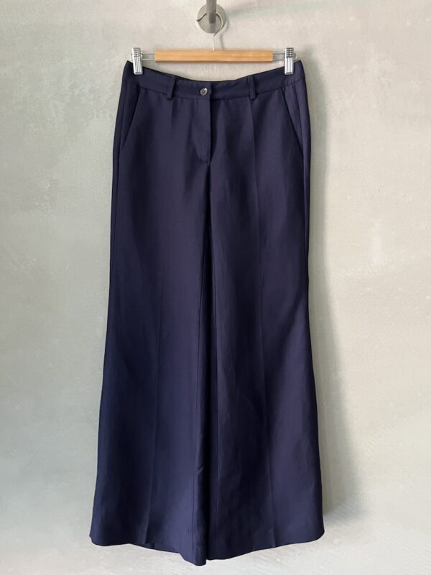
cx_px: 216
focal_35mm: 26
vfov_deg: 67.3
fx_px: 432
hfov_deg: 53.1
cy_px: 288
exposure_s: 1/60
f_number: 1.6
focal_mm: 5.1
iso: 500
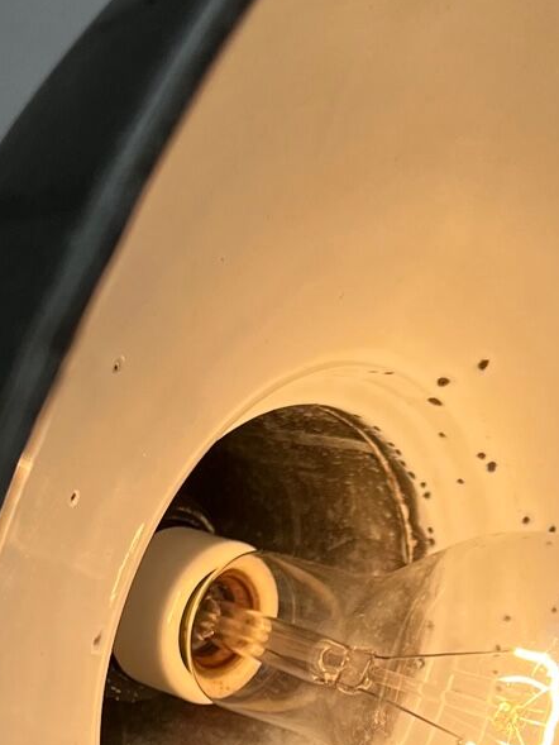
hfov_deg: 16.5
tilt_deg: -12.0
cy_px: 761
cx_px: 430
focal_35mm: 89
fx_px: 1916
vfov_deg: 21.2
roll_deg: -3.0
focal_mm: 5.7
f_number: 1.5
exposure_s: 1/2915
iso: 50
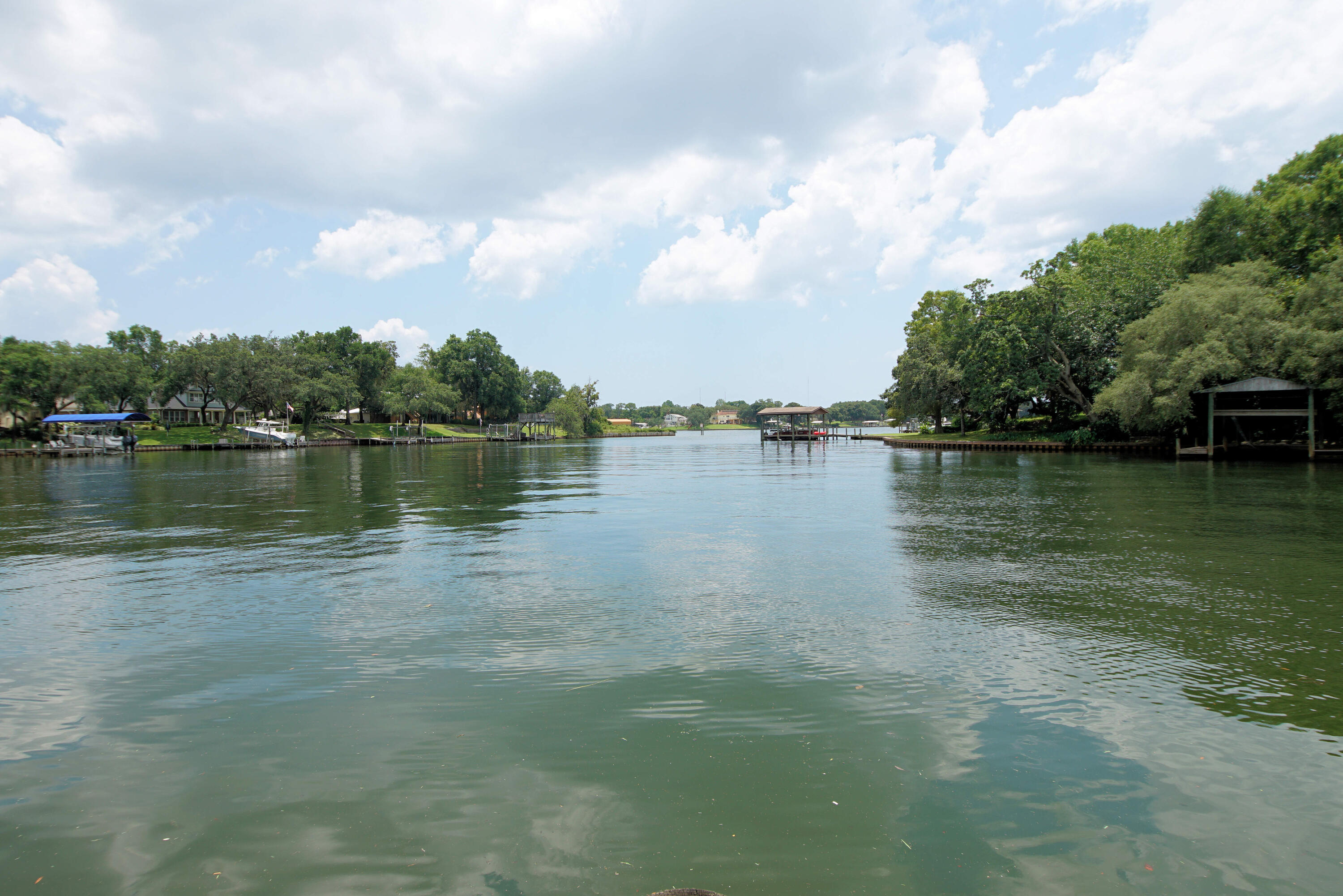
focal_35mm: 18
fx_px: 672
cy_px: 448
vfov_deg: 67.4
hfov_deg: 90.0
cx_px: 672
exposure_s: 1/200
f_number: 8
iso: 100
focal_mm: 12
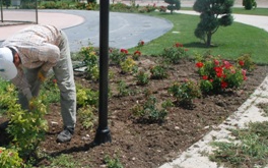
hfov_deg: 37.8
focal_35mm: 52
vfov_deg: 24.8
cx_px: 63
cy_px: 100
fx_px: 380
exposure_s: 1/800
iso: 1000
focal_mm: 20
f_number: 14
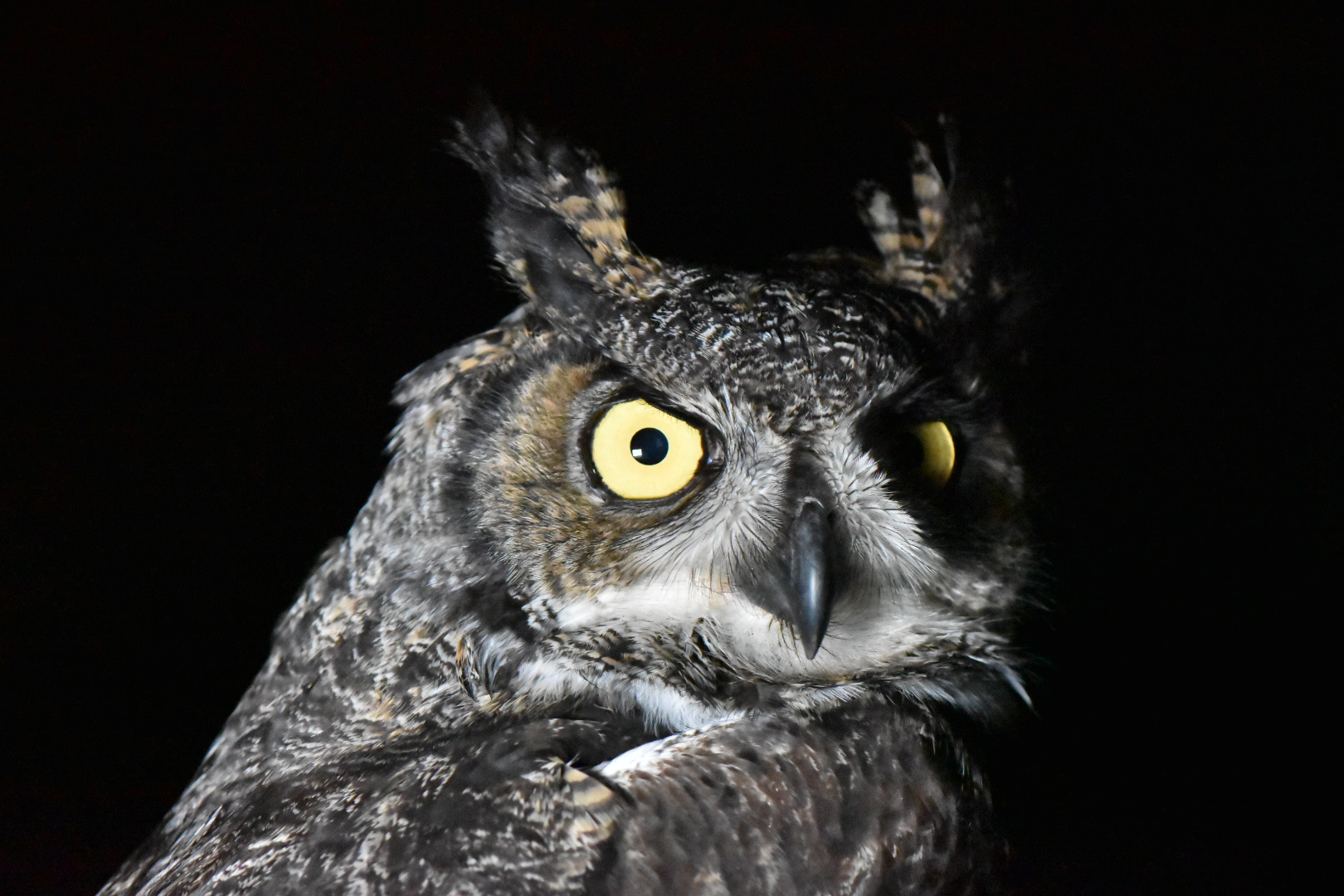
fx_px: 5880
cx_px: 672
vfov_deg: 8.7
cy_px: 448
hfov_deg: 13.0
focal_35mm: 158
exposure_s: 1/320
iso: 18000
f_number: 4.5
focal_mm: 105
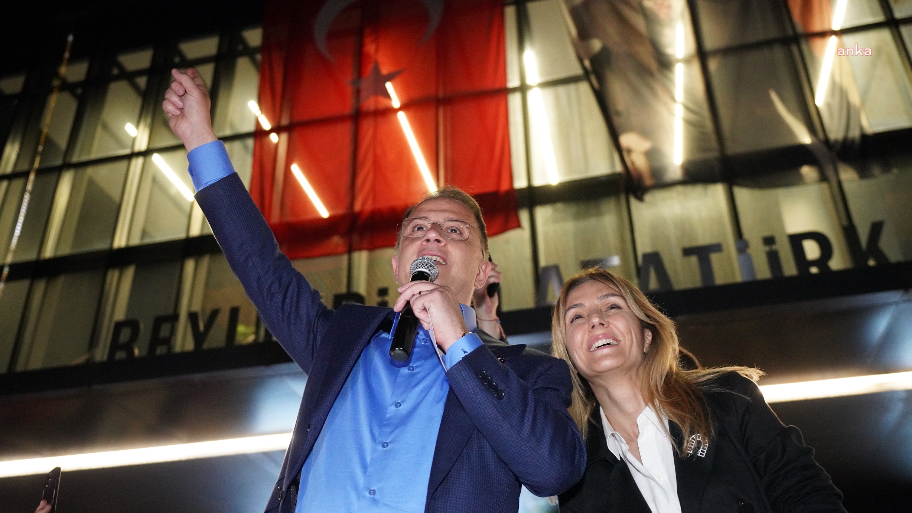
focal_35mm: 33
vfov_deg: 35.5
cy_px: 302
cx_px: 461
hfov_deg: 59.5
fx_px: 798
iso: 6400
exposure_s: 1/160
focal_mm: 31
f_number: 2.8
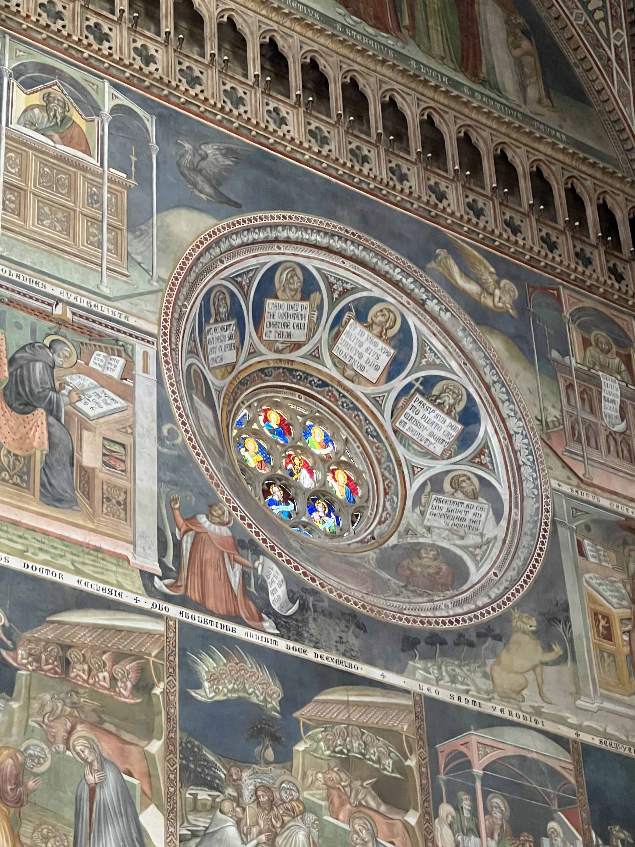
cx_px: 342
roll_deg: +3.8
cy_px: 455
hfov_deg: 17.4
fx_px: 2079
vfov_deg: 23.0
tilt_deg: +35.4
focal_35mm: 85
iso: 1250
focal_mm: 9
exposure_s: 1/25
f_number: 2.8
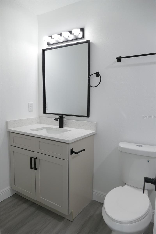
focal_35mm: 25
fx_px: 162
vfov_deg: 71.5
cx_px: 78
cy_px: 117
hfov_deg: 51.3
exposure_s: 1/60
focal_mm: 9.12
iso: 400
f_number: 3.2
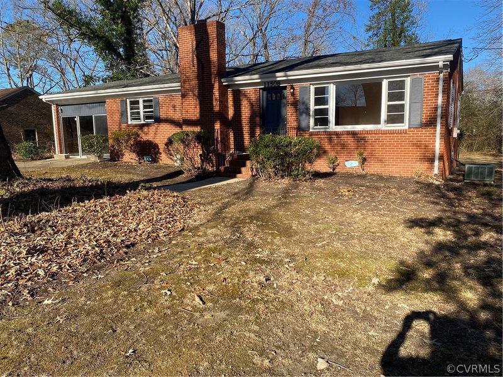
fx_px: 378
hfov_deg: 67.3
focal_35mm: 26
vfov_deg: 53.1
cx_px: 252
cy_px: 188
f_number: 1.8
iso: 32
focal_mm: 4.25
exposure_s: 1/1585
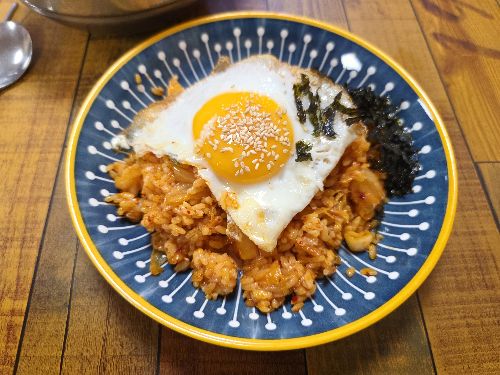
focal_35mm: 23
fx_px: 332
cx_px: 250
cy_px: 188
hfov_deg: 73.9
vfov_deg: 58.9
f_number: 1.7
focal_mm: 6.3
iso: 250
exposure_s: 1/120
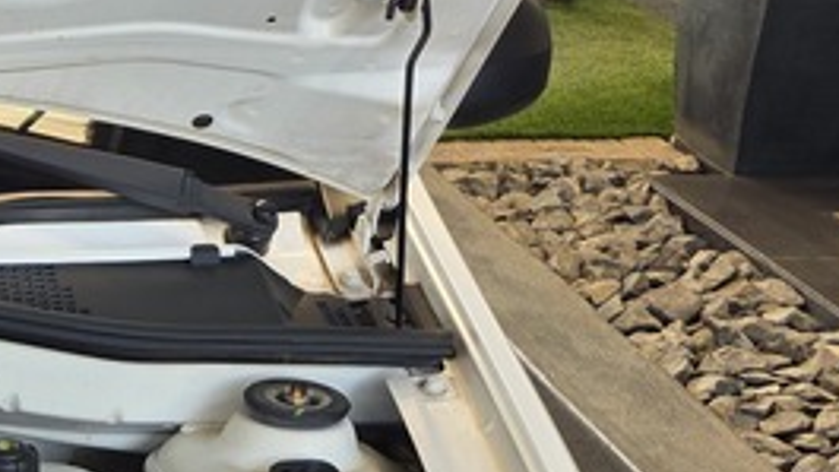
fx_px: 2158
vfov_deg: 11.7
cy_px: 795
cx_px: -431
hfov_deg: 19.2
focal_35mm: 97
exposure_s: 1/180
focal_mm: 6.25
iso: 64
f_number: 1.7
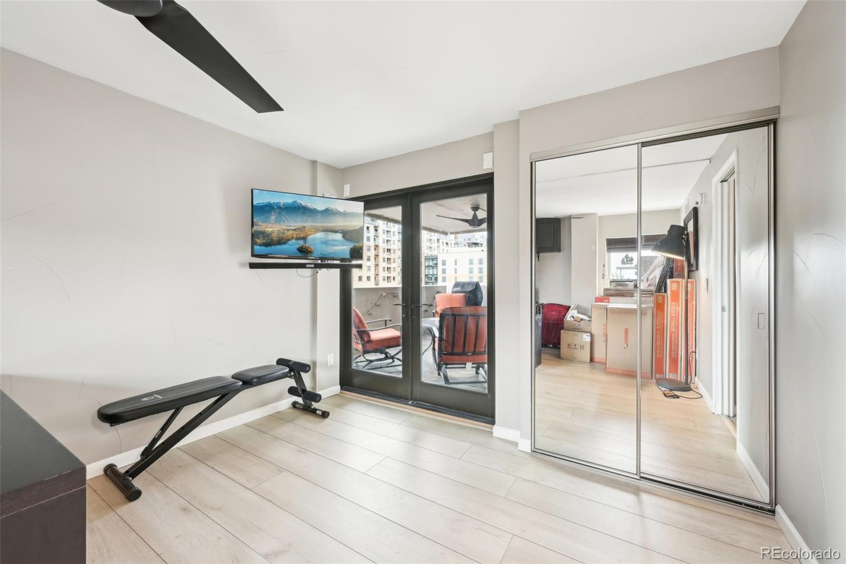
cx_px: 423
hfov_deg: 104.3
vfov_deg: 81.2
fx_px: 329
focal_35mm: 14
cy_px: 282
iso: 400
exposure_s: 1/10
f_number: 8
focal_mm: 14
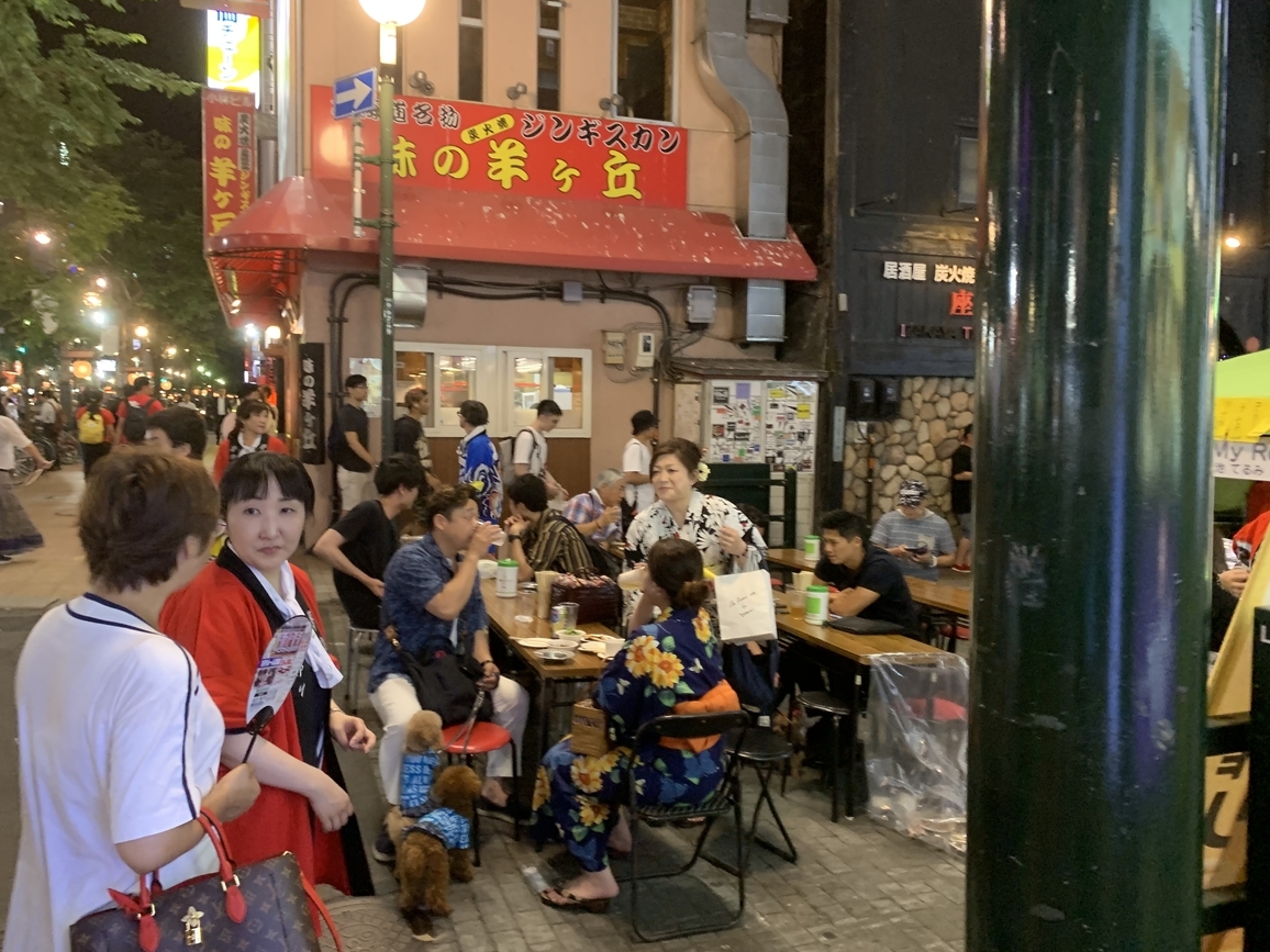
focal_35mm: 27
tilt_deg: -2.6
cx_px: 631
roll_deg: +0.0
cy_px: 482
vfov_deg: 51.4
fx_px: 991
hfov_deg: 65.3
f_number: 1.8
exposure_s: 1/50
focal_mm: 4.25
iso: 250
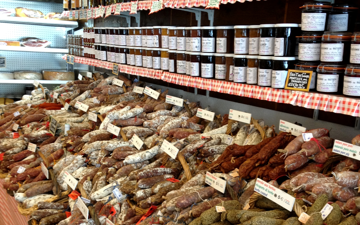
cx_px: 179
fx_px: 491
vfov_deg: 25.3
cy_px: 184
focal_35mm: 50
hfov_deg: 40.3
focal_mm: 4.28
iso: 100
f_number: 2.4
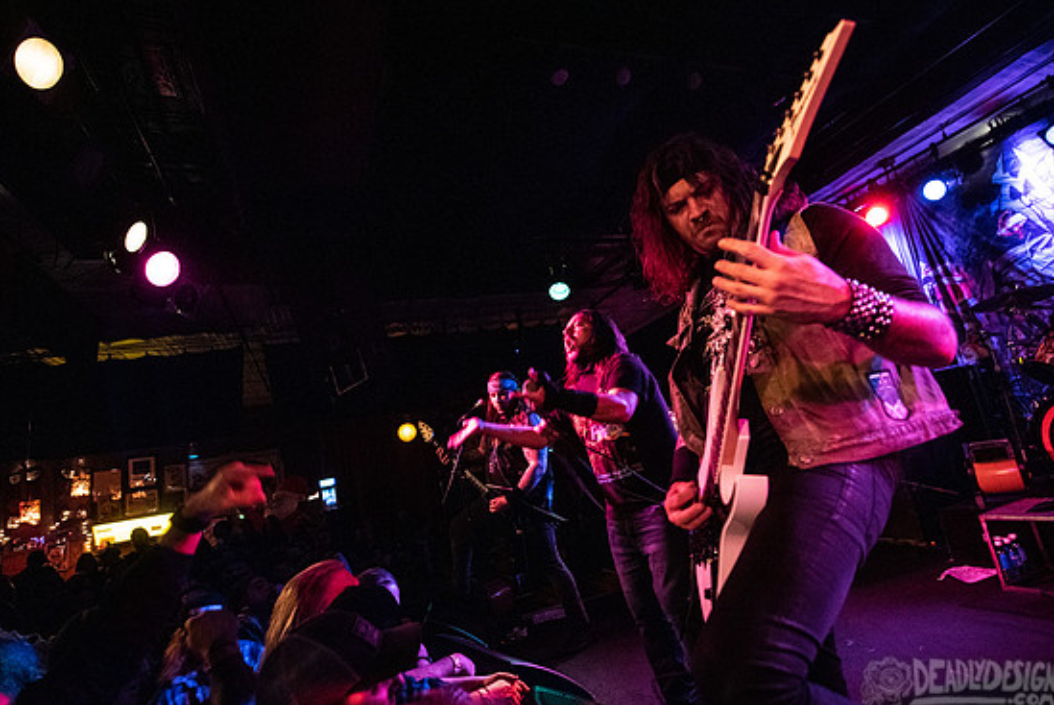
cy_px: 354
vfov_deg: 64.7
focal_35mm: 19
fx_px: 557
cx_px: 532
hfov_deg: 86.9
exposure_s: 1/125
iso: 3200
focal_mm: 18
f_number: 3.2
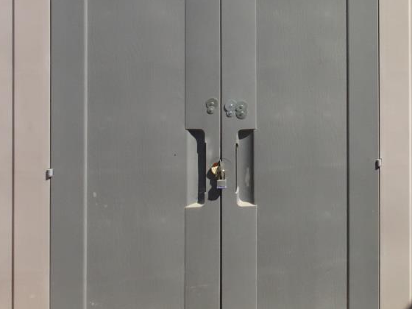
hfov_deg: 26.7
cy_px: 23
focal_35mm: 67
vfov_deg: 21.4
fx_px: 797
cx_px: 453
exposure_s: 1/500
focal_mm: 4.25
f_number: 3.5
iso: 80
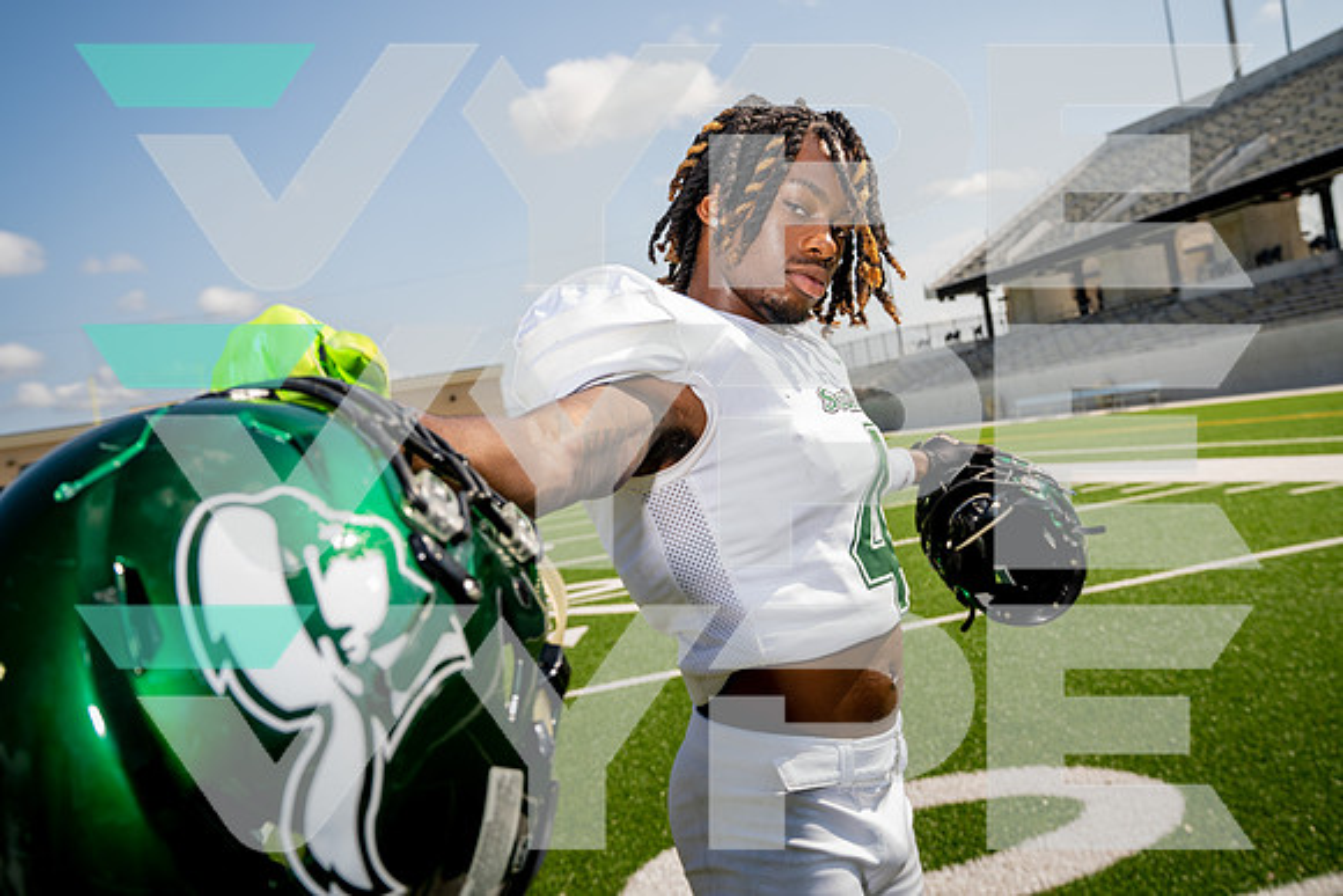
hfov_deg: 57.2
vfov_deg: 40.0
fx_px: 1231
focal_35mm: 33
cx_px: 672
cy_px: 448
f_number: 5.6
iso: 100
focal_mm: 33
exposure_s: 1/250
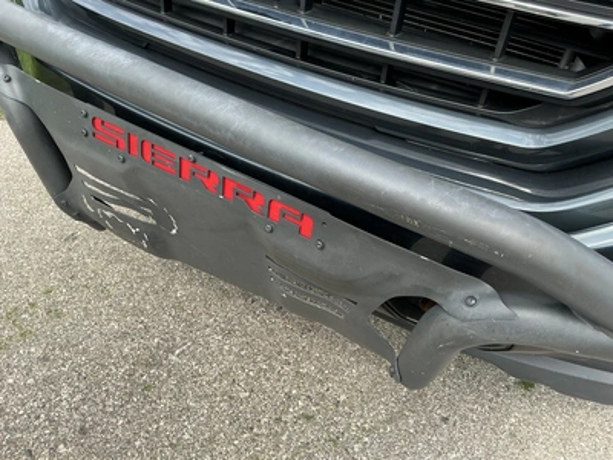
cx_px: 306
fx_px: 496
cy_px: 230
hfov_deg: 63.4
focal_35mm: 28
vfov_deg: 49.7
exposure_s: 1/495
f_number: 1.8
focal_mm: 3
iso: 25
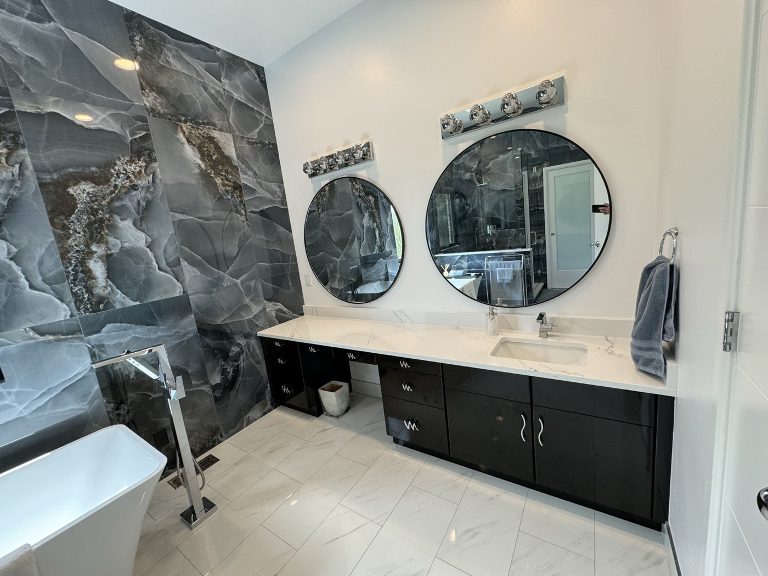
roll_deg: +7.2
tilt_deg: -8.7
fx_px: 311
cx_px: 384
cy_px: 288
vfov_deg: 85.7
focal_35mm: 14
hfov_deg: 102.1
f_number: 2.2
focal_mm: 2.22
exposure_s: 1/120
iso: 160
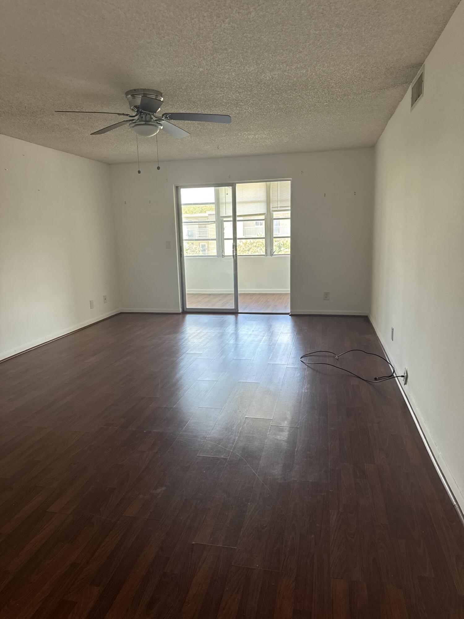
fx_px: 429
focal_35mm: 24
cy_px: 310
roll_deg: +2.5
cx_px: 232
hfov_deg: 56.8
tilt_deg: -11.1
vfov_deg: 71.6
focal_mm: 6.76
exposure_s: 1/121
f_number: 1.78
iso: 200
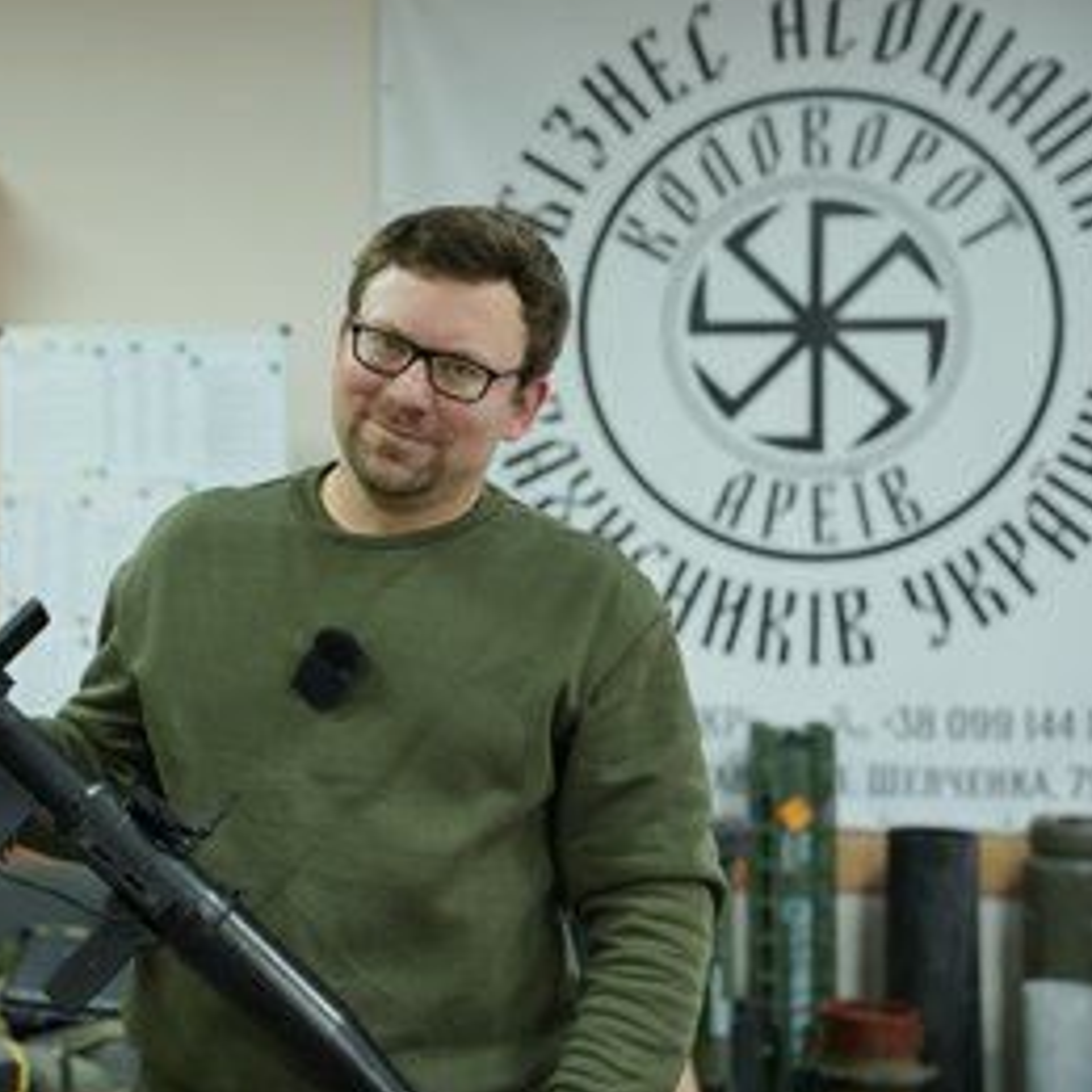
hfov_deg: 26.6
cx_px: 286
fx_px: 2284
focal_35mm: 64
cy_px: 544
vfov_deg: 26.9
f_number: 2.8
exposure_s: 1/50
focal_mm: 49
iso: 200
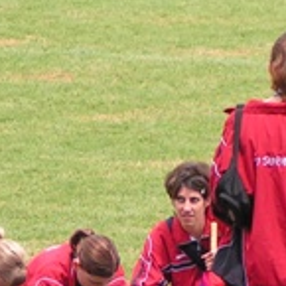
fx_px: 6861
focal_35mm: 734
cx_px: 270
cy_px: 245
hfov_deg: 2.4
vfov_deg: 2.4
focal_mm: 28.8
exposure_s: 1/500
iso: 50
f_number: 3.5
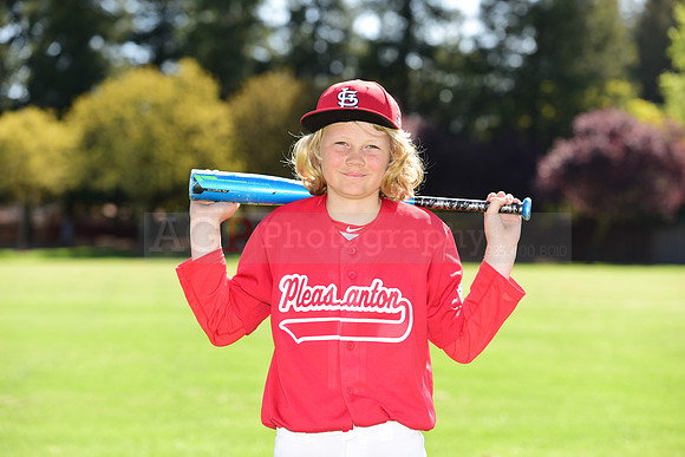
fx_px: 2474
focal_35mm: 130
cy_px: 228
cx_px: 342
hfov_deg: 15.8
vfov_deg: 10.6
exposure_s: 1/320
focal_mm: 130
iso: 125
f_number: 4.5
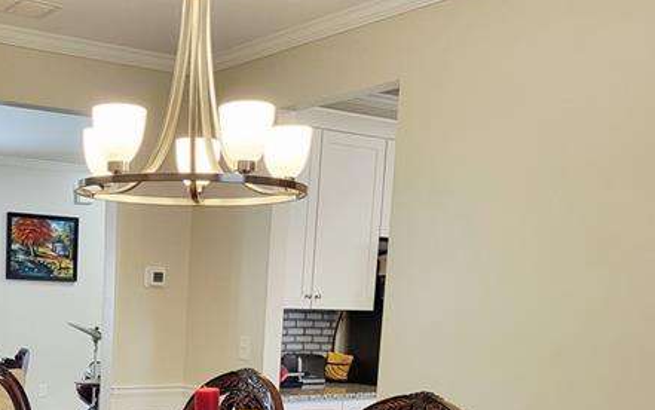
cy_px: 410
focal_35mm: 50
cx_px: 86
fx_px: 893
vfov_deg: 24.7
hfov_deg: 38.0
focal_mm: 5.4
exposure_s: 1/120
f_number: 1.8
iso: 250
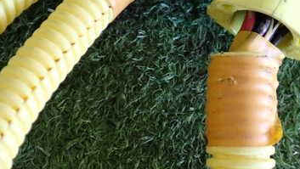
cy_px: 20
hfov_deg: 24.4
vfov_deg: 13.8
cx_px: 139
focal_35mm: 87
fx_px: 692
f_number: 3.1
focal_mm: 8.4
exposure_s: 1/50
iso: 400
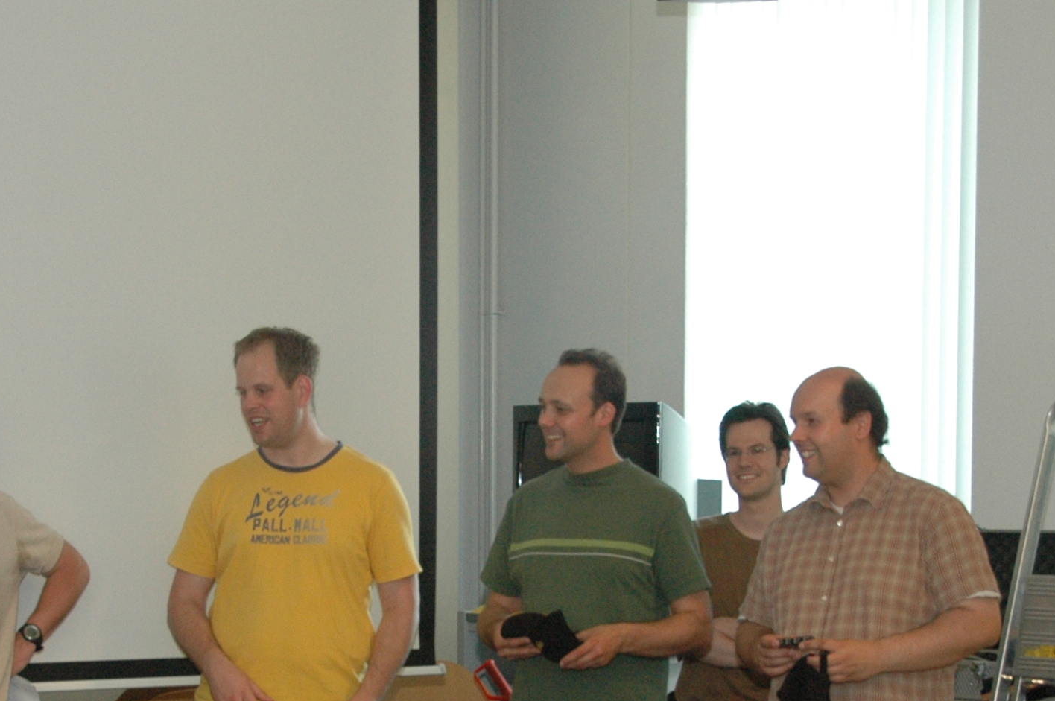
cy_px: 608
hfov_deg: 20.0
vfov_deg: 13.3
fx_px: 2986
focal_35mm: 102
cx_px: 444
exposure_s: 1/60
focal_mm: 32
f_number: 5.6
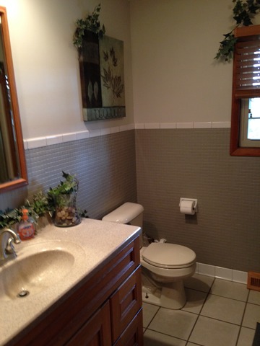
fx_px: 330
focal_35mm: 33
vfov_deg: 55.4
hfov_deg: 42.9
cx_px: 130
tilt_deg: -12.2
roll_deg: +3.8
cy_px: 173
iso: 160
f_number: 2.4
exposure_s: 1/20
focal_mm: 4.12
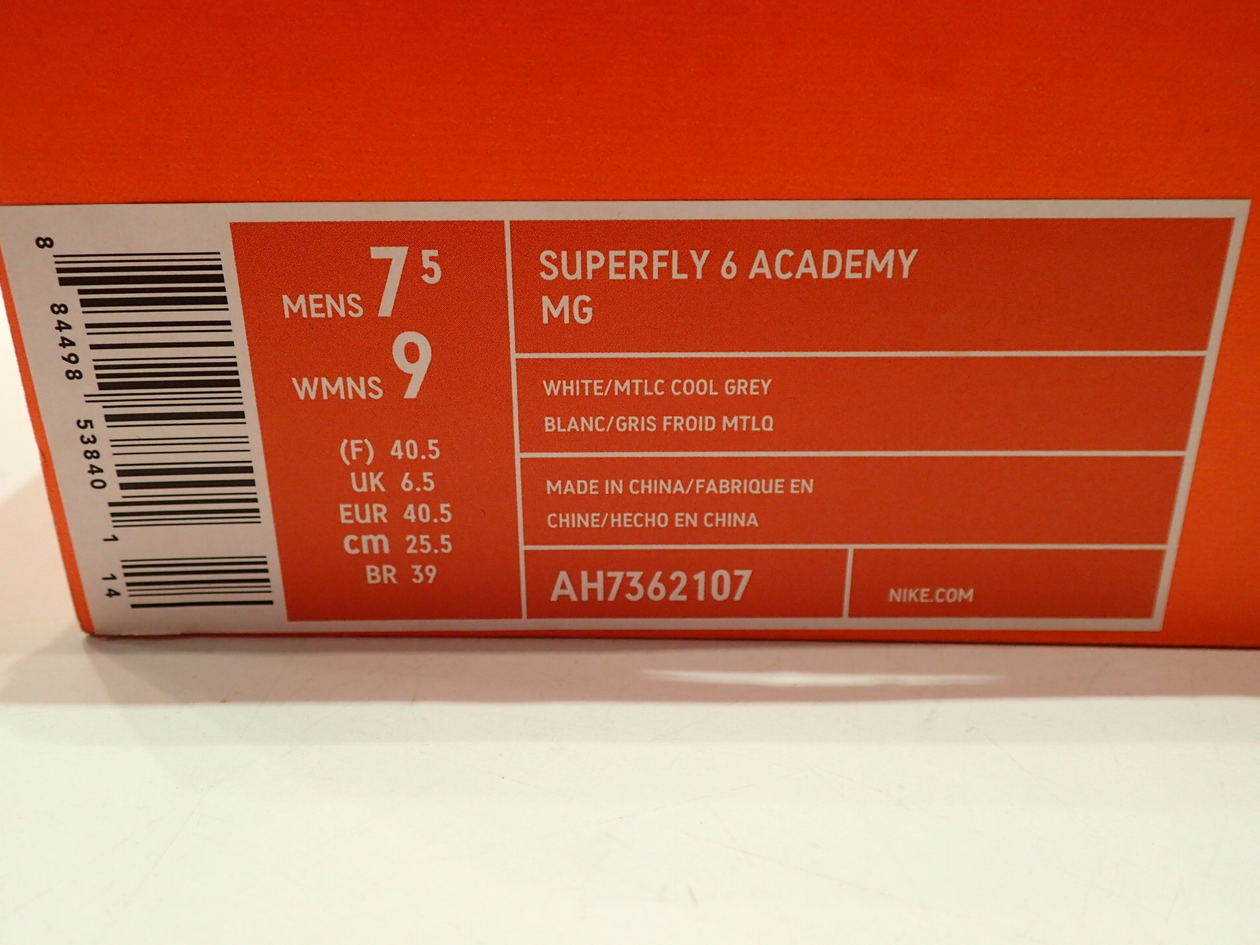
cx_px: 630
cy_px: 472
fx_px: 1092
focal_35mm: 30
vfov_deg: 46.8
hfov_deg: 60.0
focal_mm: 5.5
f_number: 2.3
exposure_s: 1/40
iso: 200
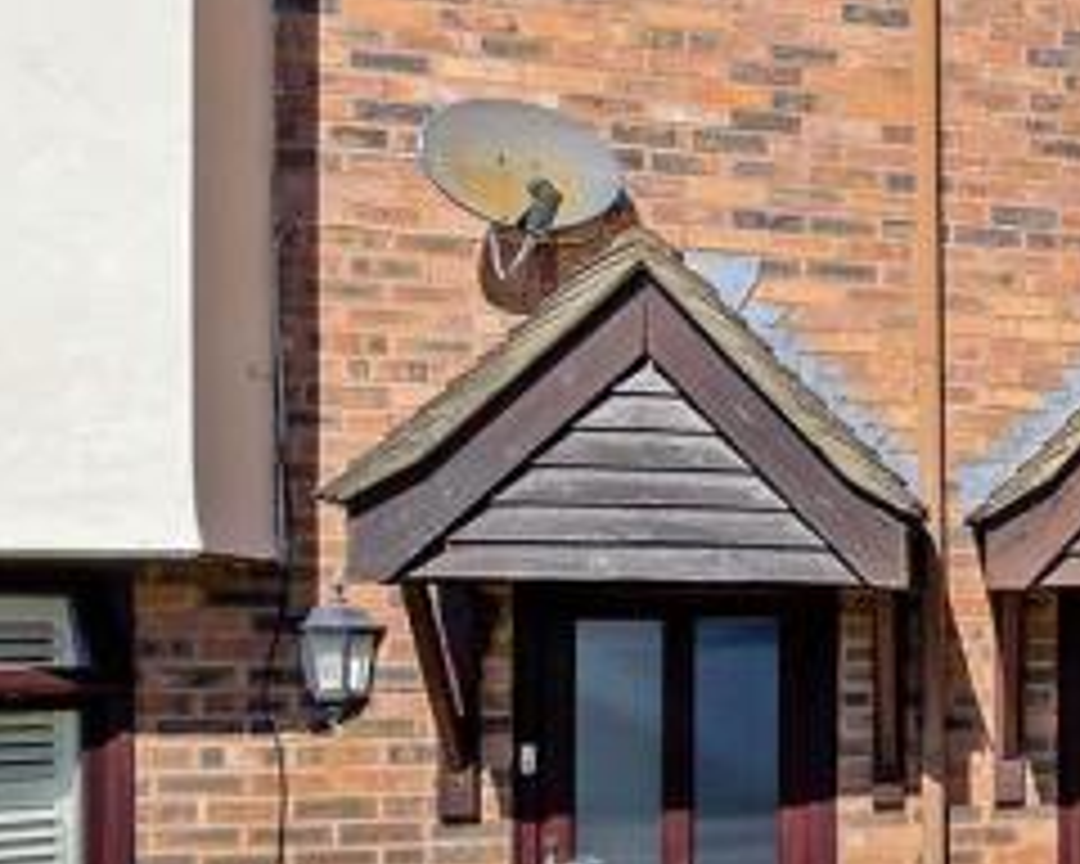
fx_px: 1790
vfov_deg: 26.8
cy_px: 632
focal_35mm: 56
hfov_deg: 24.3
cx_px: 1710
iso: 100
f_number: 10
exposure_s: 1/400
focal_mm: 14
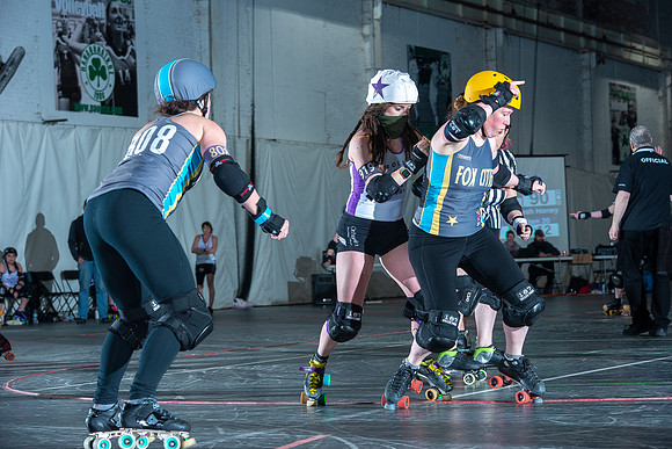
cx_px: 336
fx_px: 1867
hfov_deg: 20.4
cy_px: 224
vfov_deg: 13.7
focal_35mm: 100
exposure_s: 1/160
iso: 800
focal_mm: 100
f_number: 7.1
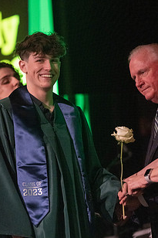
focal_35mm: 219
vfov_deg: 9.4
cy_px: 117
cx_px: 44
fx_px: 1443
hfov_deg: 6.3
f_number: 2.8
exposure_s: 1/1000
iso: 16000
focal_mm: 150
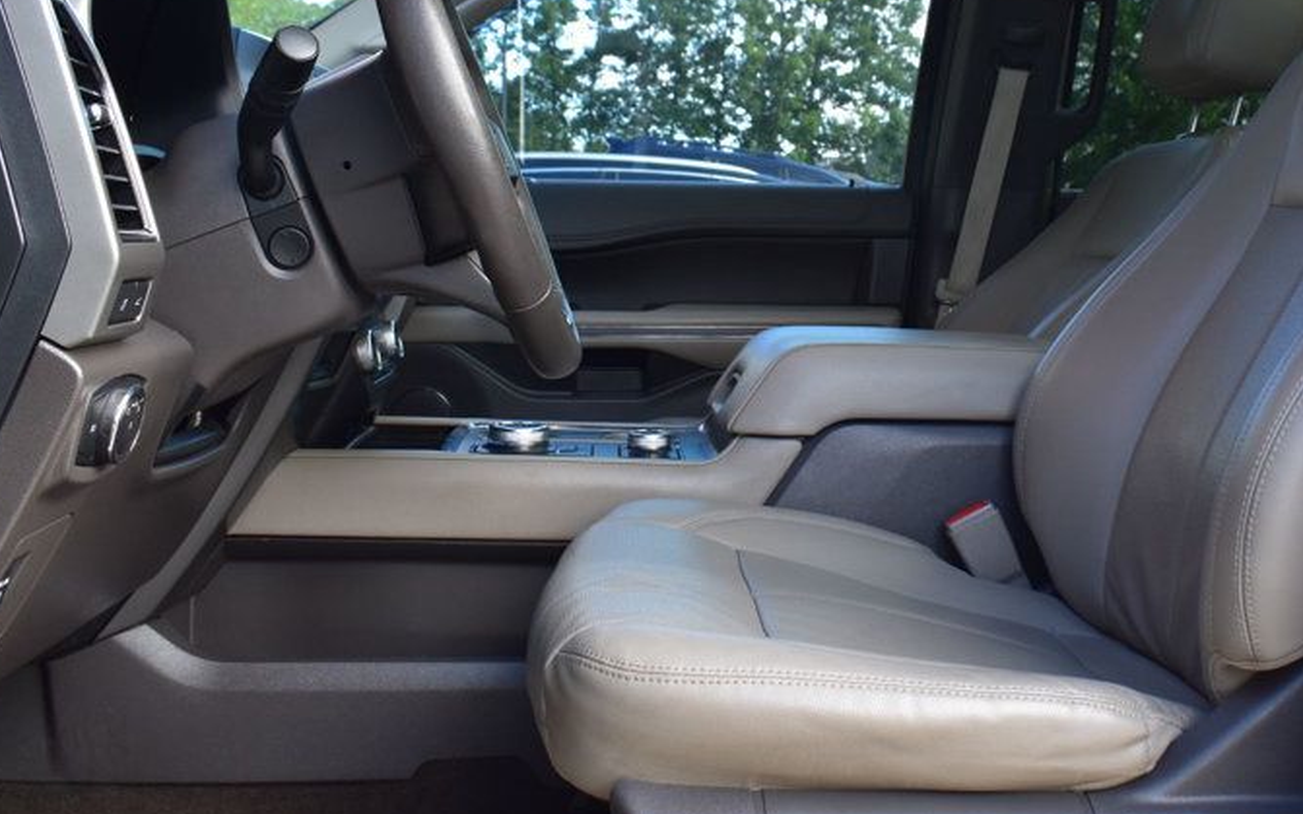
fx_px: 1491
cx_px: 872
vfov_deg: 30.4
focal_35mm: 42
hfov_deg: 46.4
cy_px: 291
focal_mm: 18
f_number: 8
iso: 400
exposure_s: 1/60
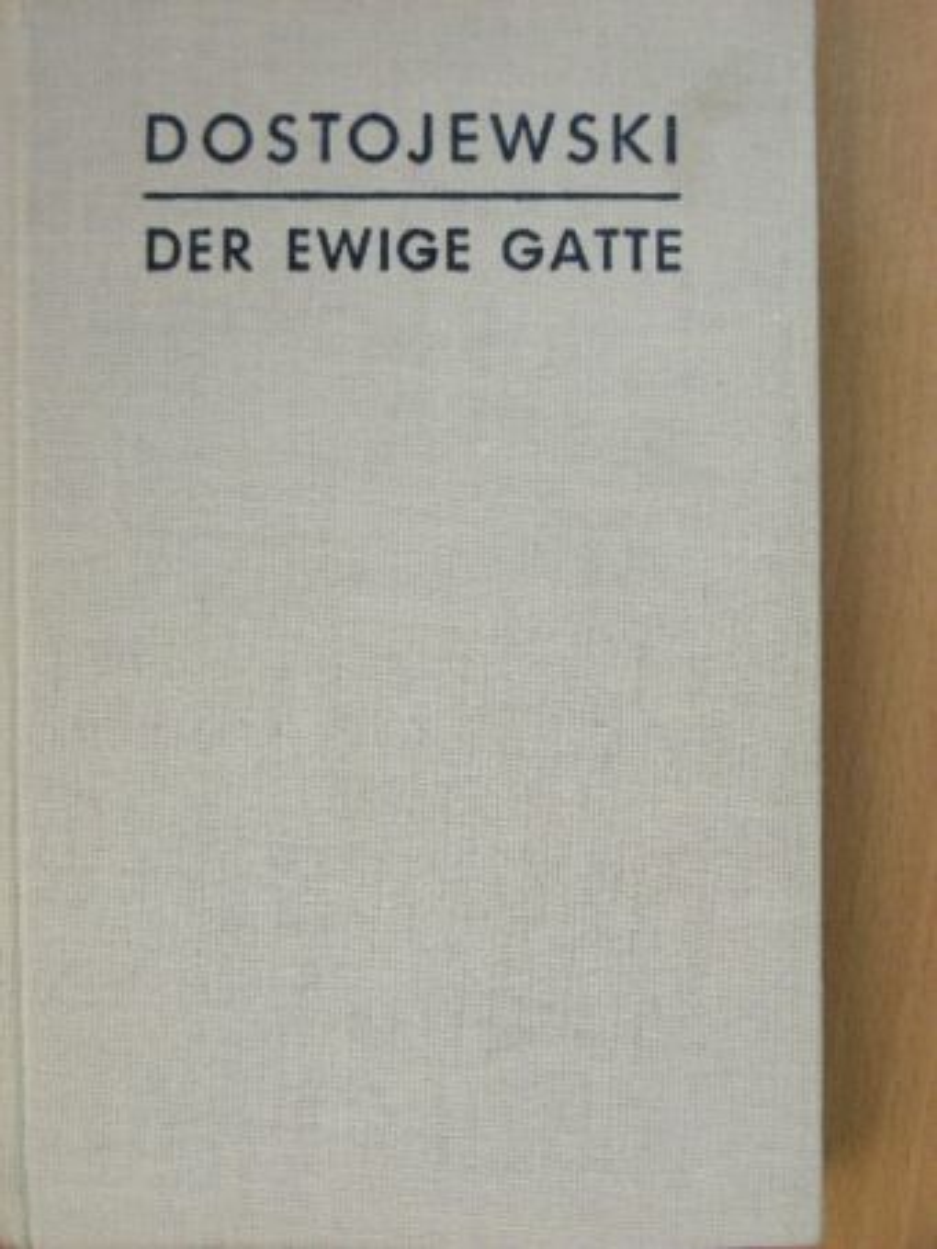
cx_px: 468
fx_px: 2525
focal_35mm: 70
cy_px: 624
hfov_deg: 21.0
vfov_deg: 27.8
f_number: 3.5
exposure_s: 1/30
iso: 149
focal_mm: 11.7
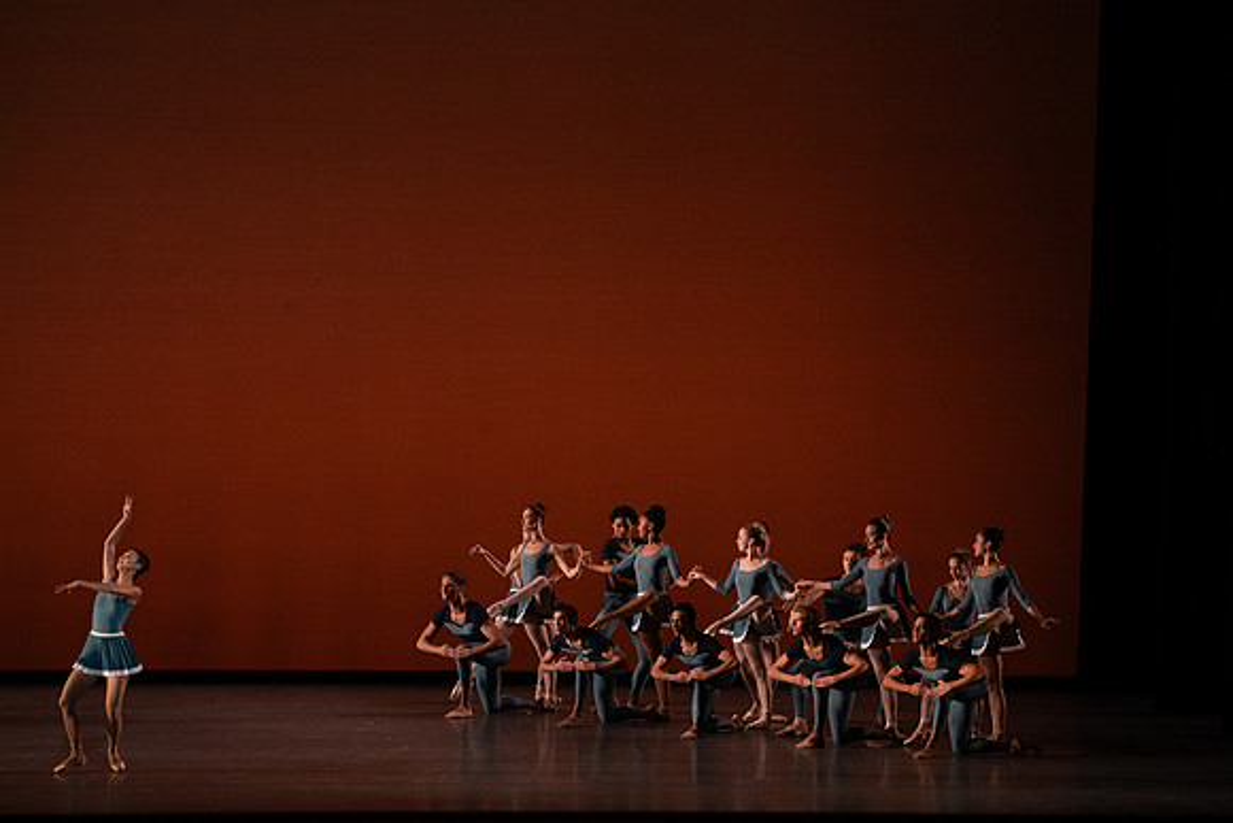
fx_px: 5138
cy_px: 412
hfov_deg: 13.7
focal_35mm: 150
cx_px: 616
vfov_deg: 9.2
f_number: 9
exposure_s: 1/400
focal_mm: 150
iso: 5000
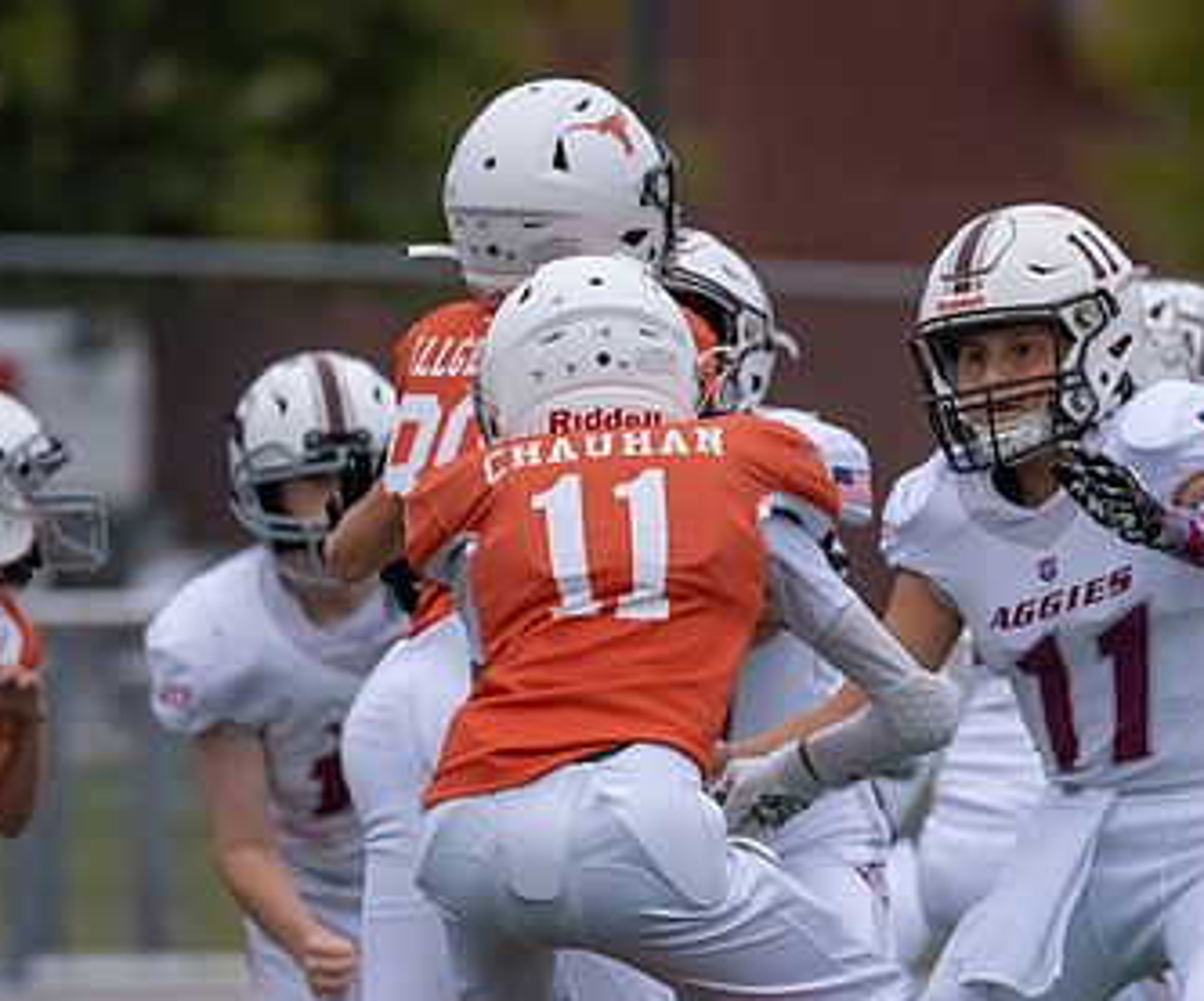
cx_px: 791
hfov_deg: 2.5
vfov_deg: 2.1
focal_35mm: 767
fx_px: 27761
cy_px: 758
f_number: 2.8
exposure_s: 1/1250
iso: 640
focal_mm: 200
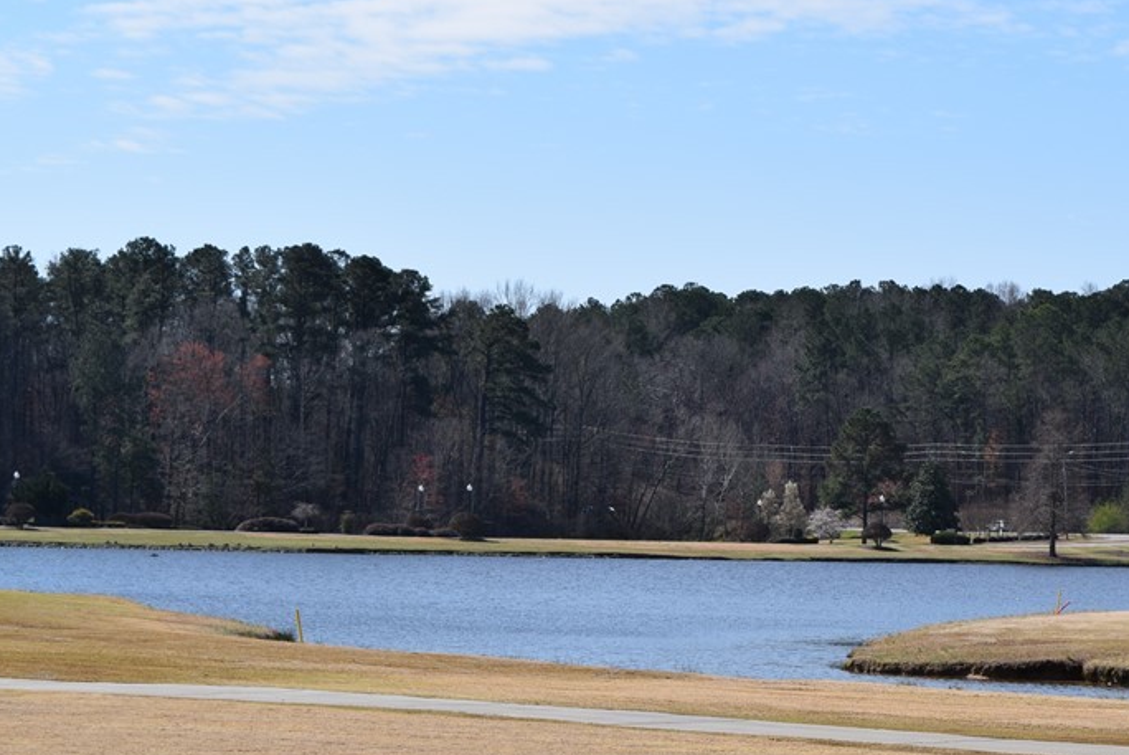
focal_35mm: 131
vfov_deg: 10.5
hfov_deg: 15.6
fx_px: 4104
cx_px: 801
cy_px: 451
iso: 200
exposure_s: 1/400
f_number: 10
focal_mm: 55
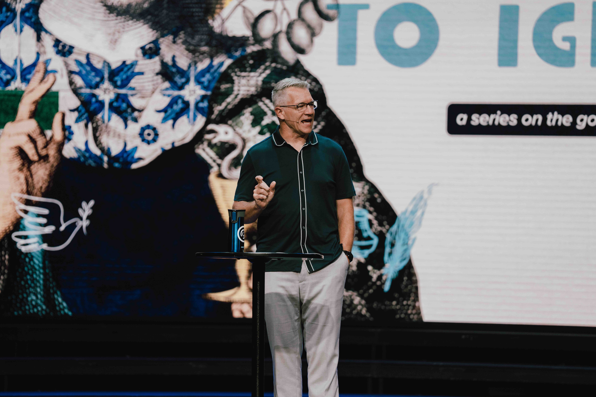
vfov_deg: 7.8
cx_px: 298
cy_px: 198
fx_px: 2914
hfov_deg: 11.7
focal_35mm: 176
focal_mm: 176
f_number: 2.8
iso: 1600
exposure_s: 1/400
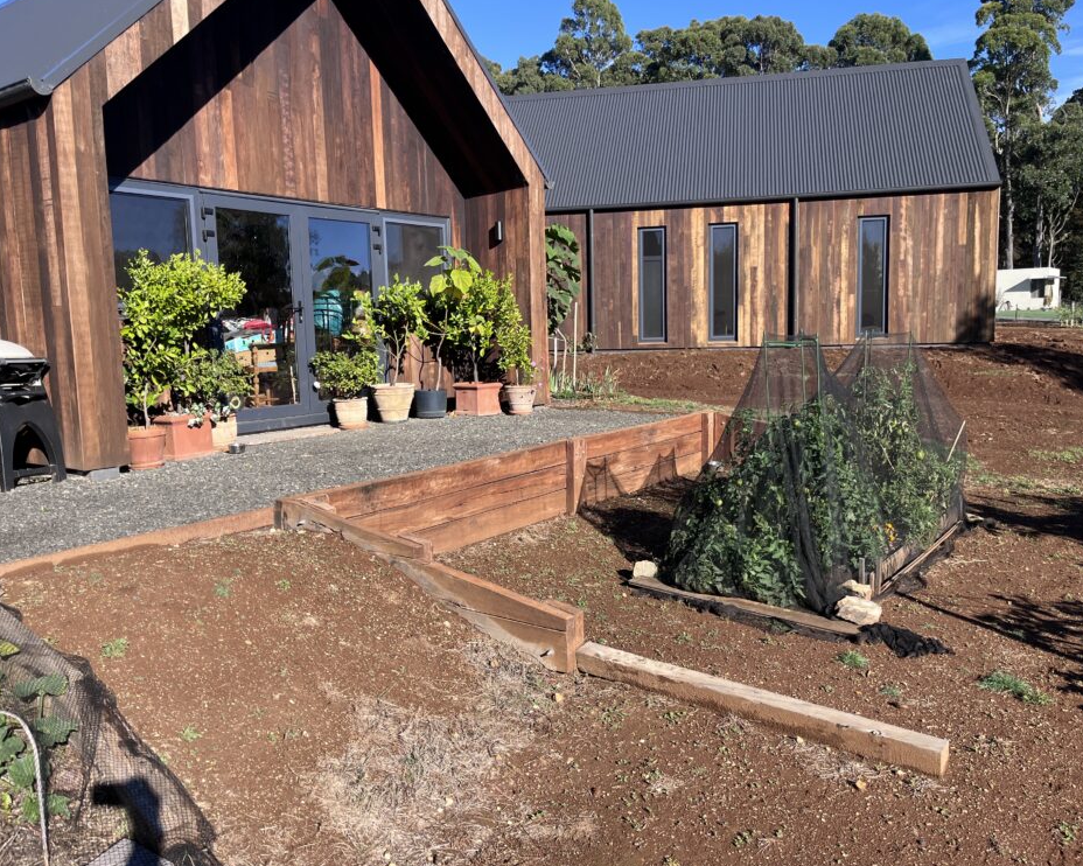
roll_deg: +1.9
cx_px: 557
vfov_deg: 51.5
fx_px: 897
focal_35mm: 28
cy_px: 433
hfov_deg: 62.2
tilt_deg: -6.9
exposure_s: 1/1672
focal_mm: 5.1
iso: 50
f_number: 1.6
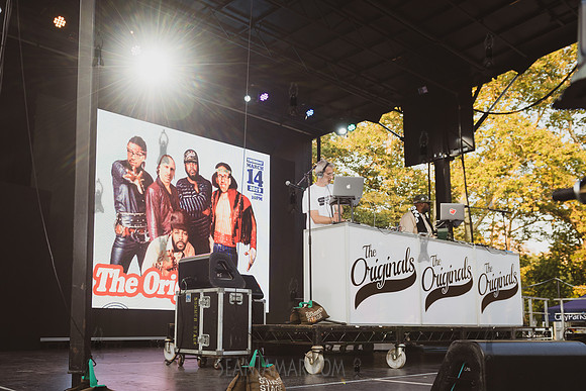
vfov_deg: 37.4
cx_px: 257
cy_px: 235
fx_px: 576
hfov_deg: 53.8
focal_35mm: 35
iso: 500
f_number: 4
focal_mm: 26
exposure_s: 1/500
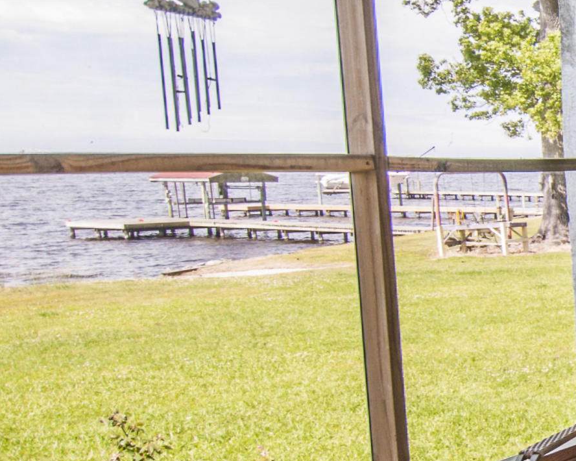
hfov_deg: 23.3
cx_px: 951
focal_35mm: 57
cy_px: 311
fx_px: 971
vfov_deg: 26.5
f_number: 5.6
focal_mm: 12
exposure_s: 1/250
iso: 200
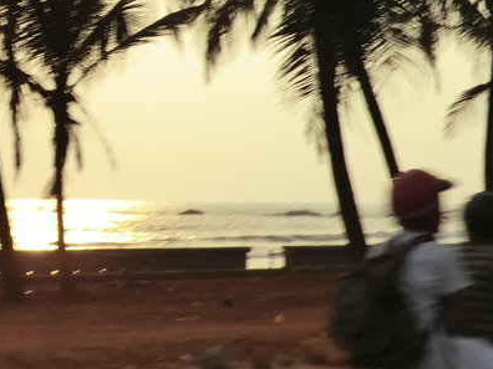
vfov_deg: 14.1
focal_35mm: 103
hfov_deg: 18.5
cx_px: -24
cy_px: -5
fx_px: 1467
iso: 80
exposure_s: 1/250
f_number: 8.4
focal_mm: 6.1
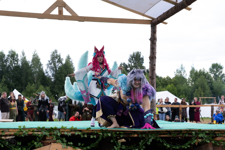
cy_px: 75
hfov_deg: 37.5
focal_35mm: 53
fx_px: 331
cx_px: 112
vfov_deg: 25.5
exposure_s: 1/1000
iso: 1000
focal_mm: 35.3
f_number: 4
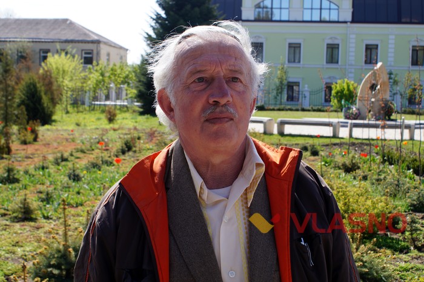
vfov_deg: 25.7
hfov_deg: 37.9
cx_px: 212
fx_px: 618
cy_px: 141
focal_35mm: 52
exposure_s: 1/100
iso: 100
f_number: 9
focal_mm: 35
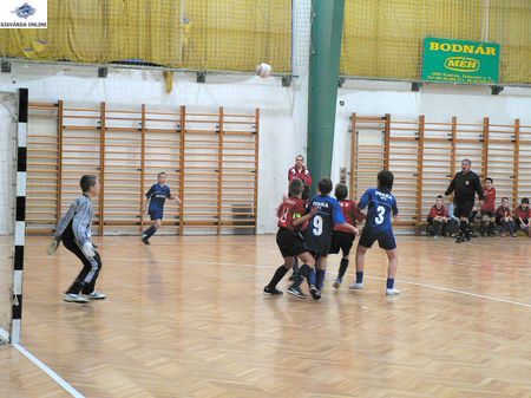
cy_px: 199
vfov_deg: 19.6
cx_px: 266
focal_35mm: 75
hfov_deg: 26.0
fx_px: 1150
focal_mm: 12.9
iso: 400
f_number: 3.2
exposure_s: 1/50
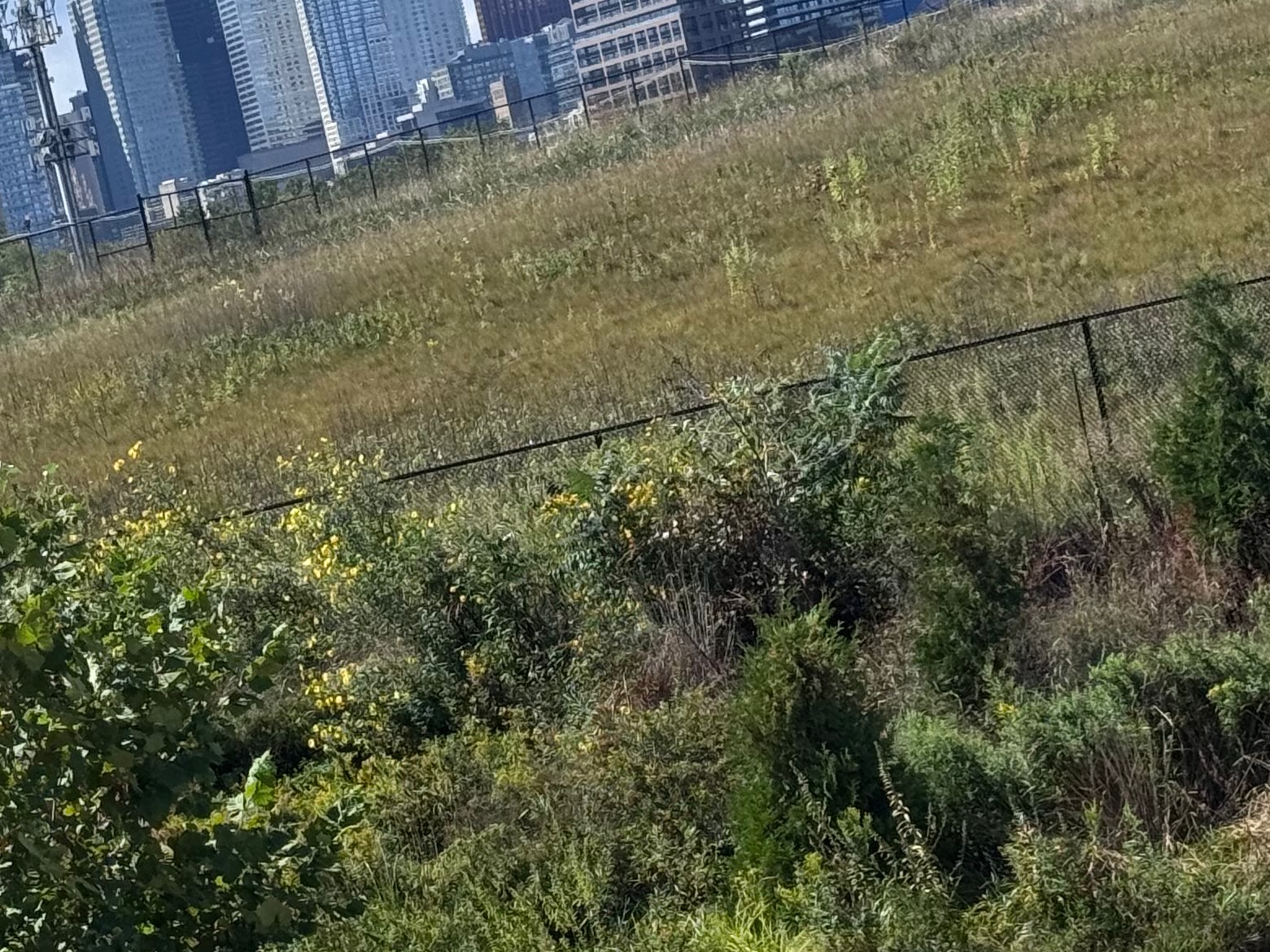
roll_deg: +12.1
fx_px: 4550
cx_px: 574
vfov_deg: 11.9
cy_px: 643
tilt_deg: -5.0
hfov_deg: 15.9
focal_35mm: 124
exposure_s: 1/4310
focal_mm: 6.76
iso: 64
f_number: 1.78
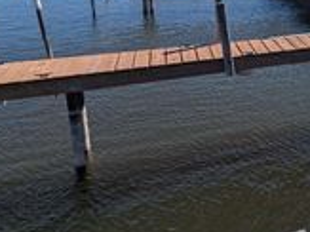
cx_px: 331
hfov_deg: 39.4
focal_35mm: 40
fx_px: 358
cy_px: -4
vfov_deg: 32.8
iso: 49
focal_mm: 1.95
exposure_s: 1/2212
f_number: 2.2
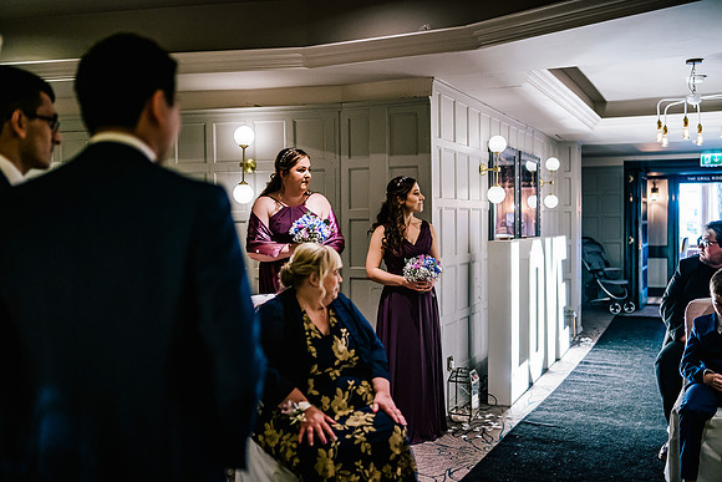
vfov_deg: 36.9
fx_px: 722
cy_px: 241
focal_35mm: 36
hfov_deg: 53.1
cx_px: 361
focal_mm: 35
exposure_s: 1/250
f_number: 1.6
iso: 2000
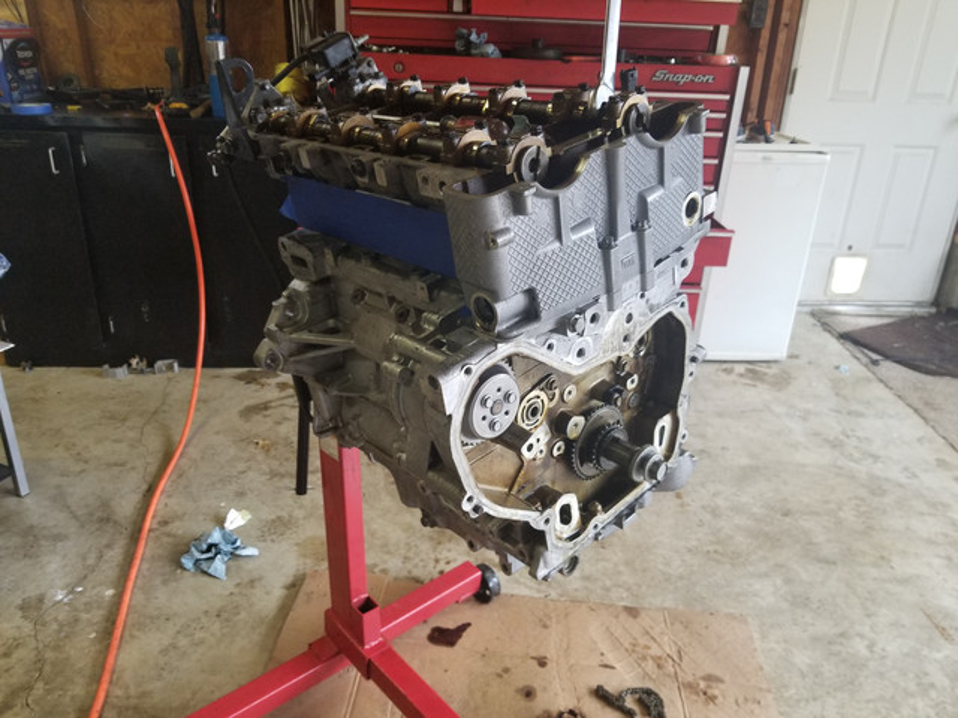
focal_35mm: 26
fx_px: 720
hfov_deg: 67.3
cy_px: 359
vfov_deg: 53.1
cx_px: 479
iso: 200
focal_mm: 4.25
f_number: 1.7
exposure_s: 1/60
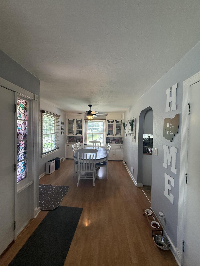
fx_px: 108
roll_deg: -1.5
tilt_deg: -0.5
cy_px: 133
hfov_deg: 85.7
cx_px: 100
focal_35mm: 14
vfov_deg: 102.1
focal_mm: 2.22
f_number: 2.2
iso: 250
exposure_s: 1/120
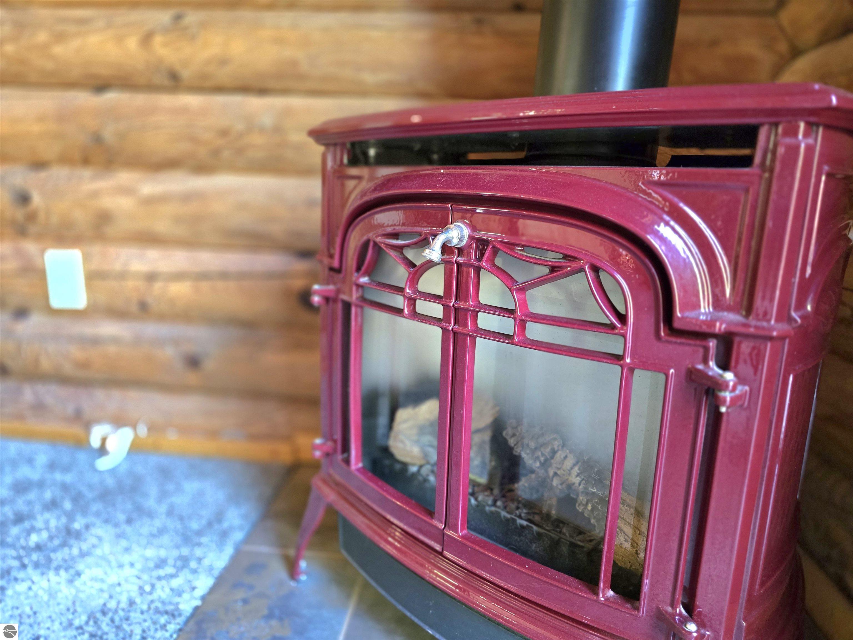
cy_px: 320
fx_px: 567
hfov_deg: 73.9
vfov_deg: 58.9
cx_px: 426
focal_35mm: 23
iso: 1000
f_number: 1.7
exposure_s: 1/60.2
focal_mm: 6.3
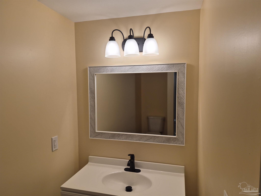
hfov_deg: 73.9
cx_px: 130
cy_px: 98
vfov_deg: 58.9
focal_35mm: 23
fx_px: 173
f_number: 1.8
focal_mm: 5.4
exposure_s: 1/153
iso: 25
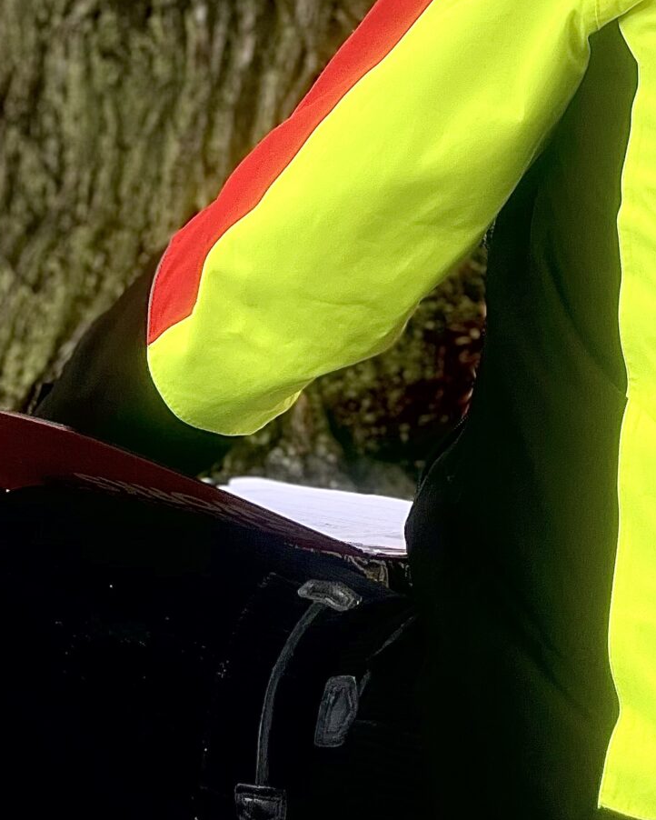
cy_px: -255
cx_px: 400
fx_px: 1747
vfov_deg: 23.3
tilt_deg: +7.9
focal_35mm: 72
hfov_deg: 21.2
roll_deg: -1.4
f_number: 1.6
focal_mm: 5.1
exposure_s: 1/821
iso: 50
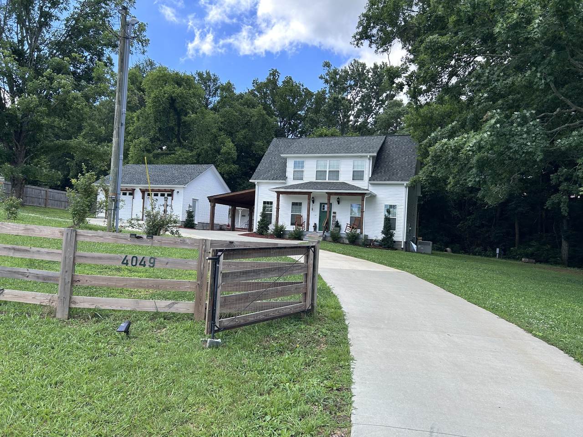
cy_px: 218
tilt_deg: +1.8
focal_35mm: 26
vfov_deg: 53.1
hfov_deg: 67.3
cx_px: 292
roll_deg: -3.0
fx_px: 438
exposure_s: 1/1326
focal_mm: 5.7
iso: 50
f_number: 1.5
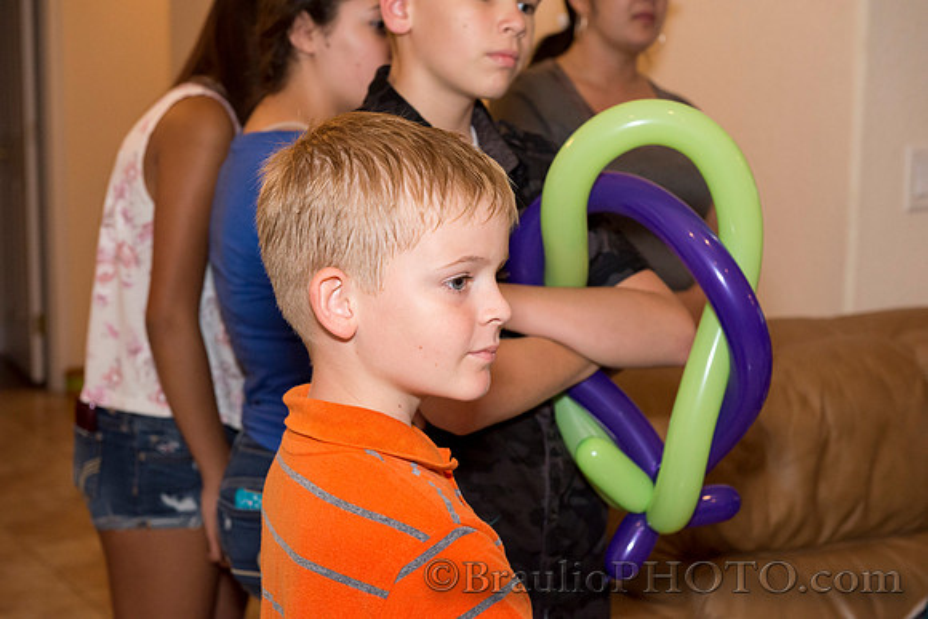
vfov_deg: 19.5
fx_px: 1805
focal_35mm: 70
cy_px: 310
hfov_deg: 28.8
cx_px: 464
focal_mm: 70
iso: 4000
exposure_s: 1/160
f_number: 7.1
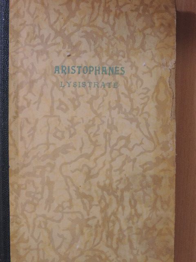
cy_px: 131
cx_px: 98
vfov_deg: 32.2
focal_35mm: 60
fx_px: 453
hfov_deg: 24.4
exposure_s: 1/100
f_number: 3.7
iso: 720
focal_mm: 10.7
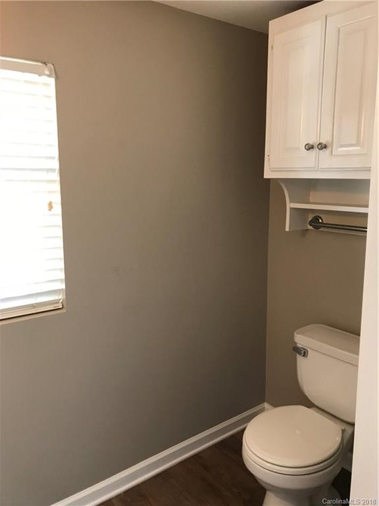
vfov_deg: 63.4
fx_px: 409
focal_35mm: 28
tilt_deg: -7.2
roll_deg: -1.1
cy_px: 253
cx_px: 190
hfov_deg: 49.7
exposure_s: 1/17
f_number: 1.8
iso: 40
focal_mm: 3.99
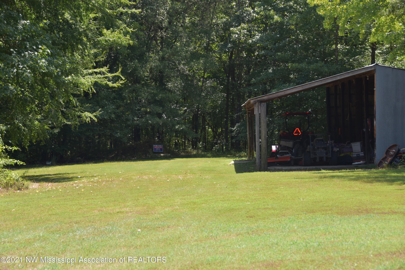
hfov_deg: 21.9
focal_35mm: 93
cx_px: 202
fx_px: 1046
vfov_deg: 14.7
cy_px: 135
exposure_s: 1/200
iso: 100
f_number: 5
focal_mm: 62
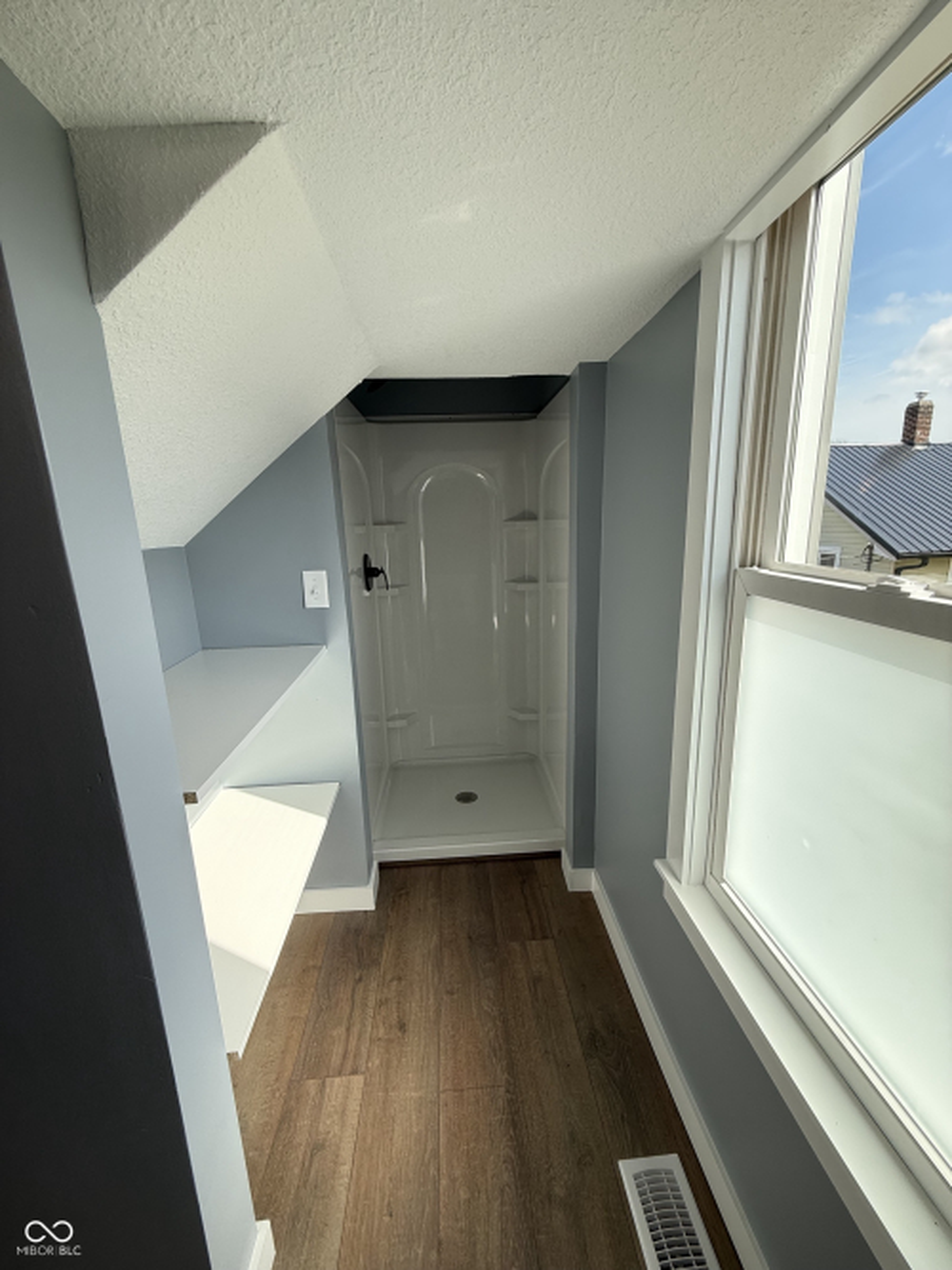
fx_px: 514
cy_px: 635
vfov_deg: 102.1
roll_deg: +1.1
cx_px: 476
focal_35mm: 14
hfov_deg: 85.7
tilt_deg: -11.7
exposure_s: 1/269
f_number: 2.2
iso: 64
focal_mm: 2.22
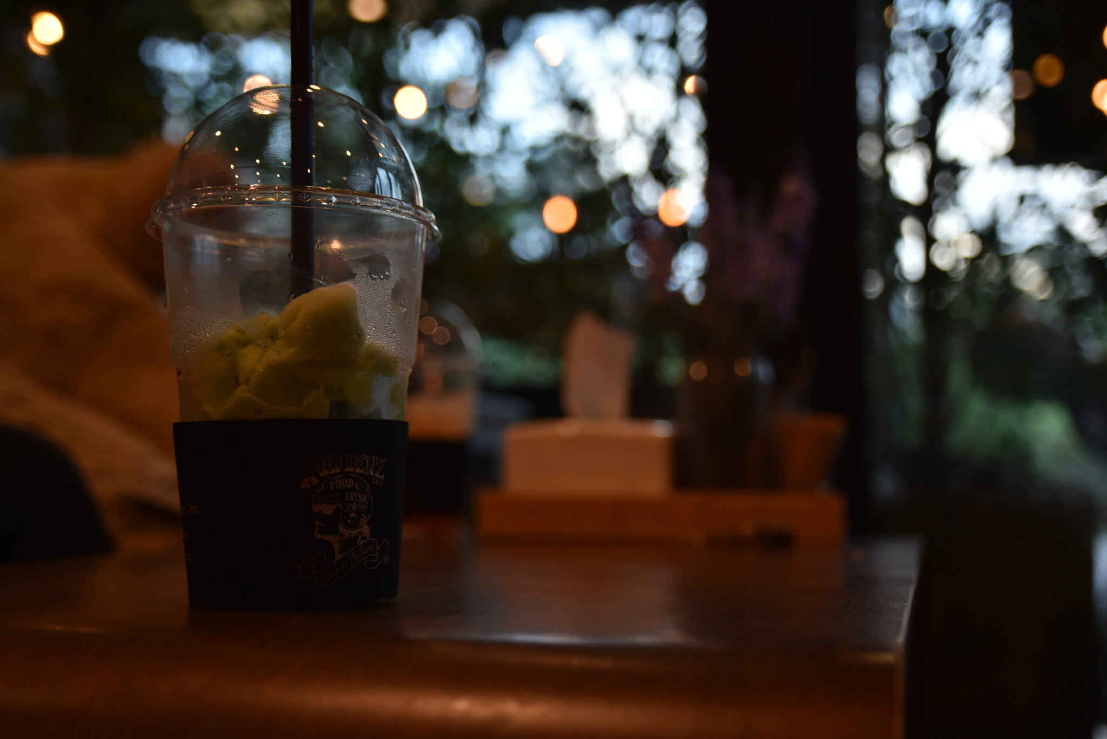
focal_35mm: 48
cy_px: 370
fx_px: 1476
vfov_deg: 28.1
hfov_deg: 41.1
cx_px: 554
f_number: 4.5
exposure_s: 1/60
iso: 800
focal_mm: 48
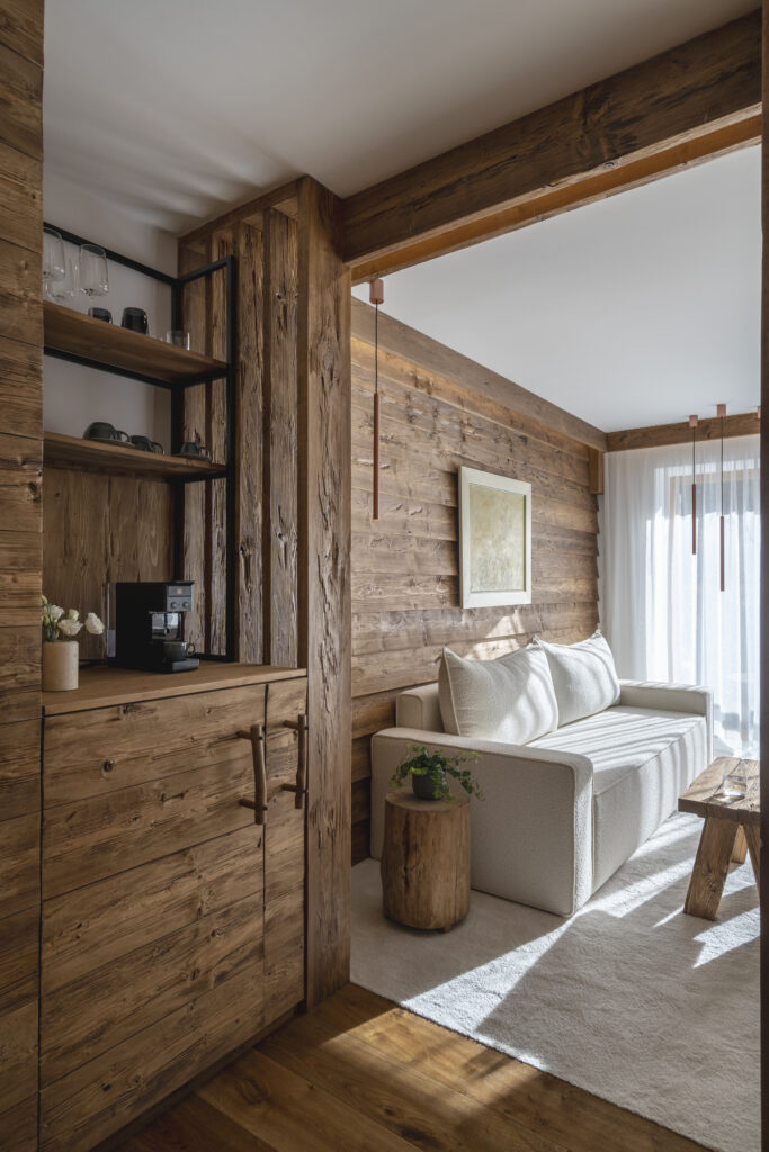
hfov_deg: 59.5
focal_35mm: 21
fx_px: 673
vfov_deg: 81.2
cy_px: 576
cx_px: 384
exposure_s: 1/160
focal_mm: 21
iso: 200
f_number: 8
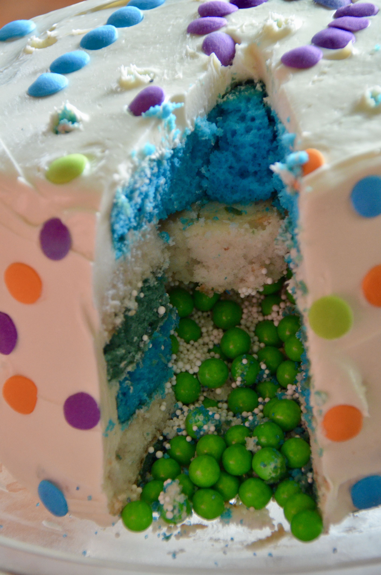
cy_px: 288
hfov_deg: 4.8
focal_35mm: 285
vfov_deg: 7.2
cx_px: 190
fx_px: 4545
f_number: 5.6
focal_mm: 190
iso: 3200
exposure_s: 1/20
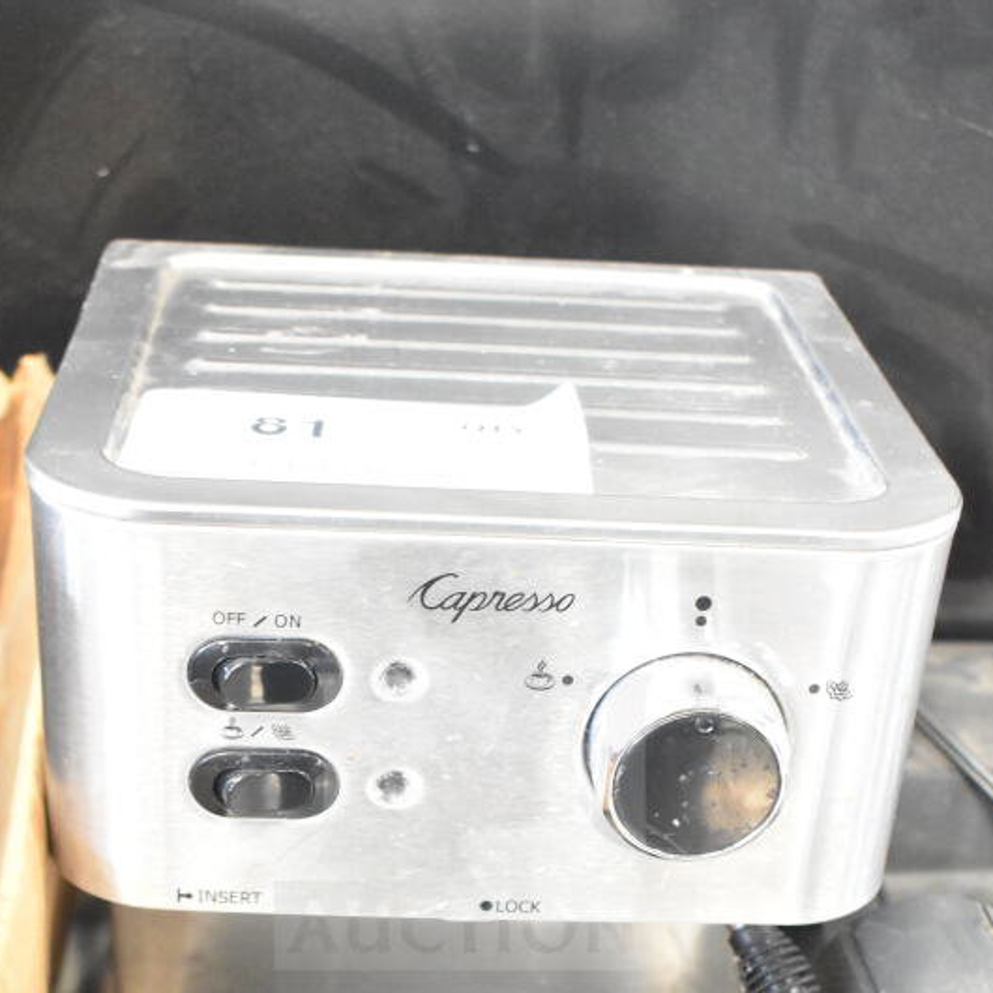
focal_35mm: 64
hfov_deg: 27.0
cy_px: 821
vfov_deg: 26.4
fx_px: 2068
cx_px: 483
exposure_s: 1/50
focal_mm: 29
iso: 10000
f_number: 4.2
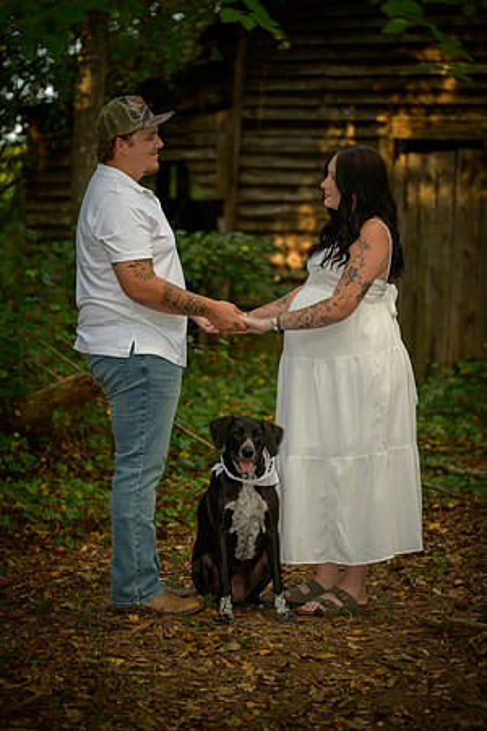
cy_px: 366
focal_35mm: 105
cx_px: 244
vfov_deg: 19.5
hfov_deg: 13.0
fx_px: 2130
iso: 200
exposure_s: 1/60
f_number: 3.3
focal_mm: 105
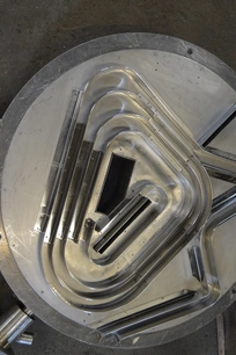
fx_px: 462
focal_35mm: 47
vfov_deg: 41.9
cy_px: 181
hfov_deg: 28.6
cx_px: 133
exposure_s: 1/60
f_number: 3.8
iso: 400
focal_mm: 24
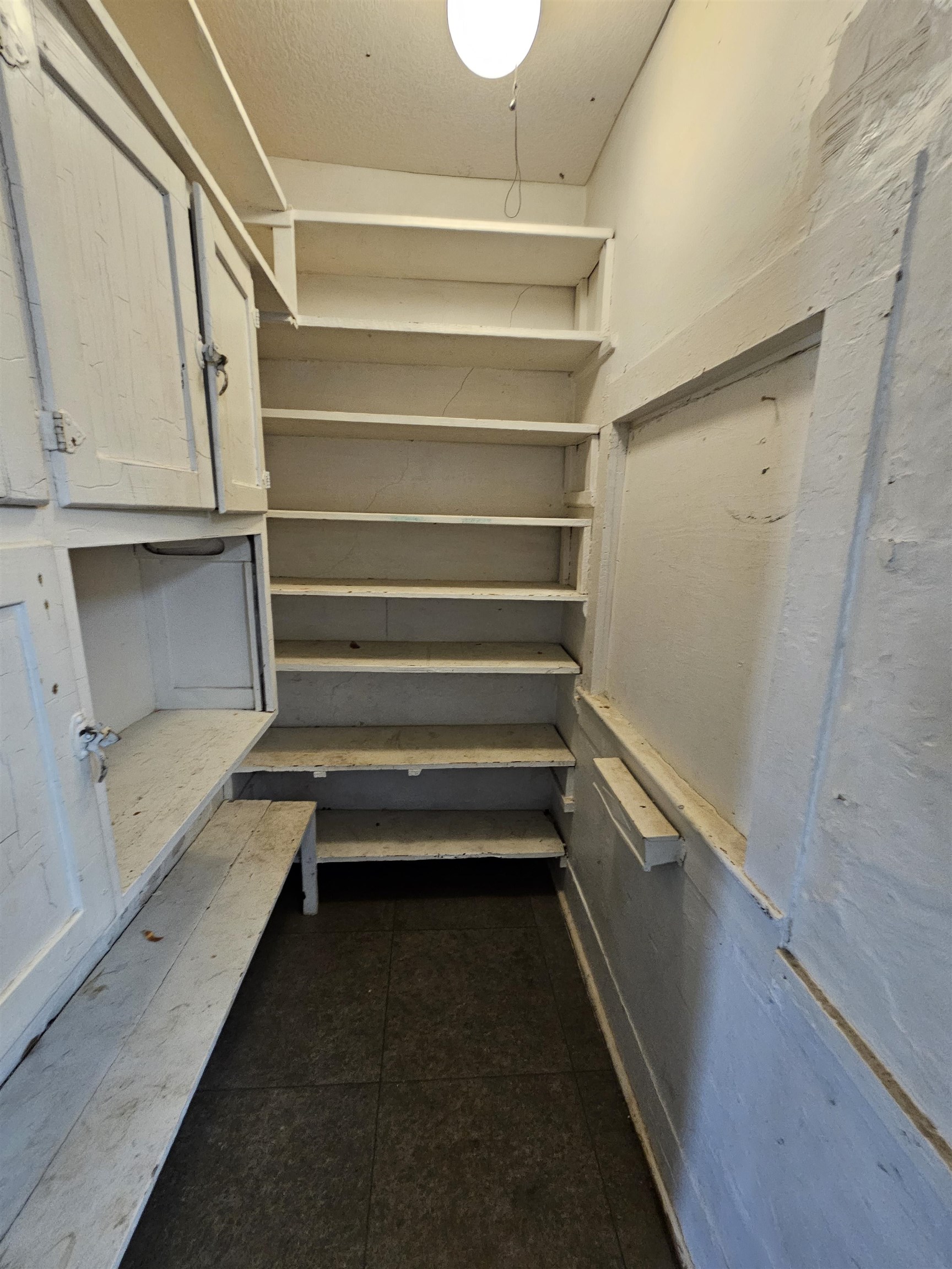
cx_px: 476
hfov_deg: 89.9
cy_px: 634
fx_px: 477
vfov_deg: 106.2
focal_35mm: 13
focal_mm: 2.2
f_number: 2.2
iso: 400
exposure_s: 1/60
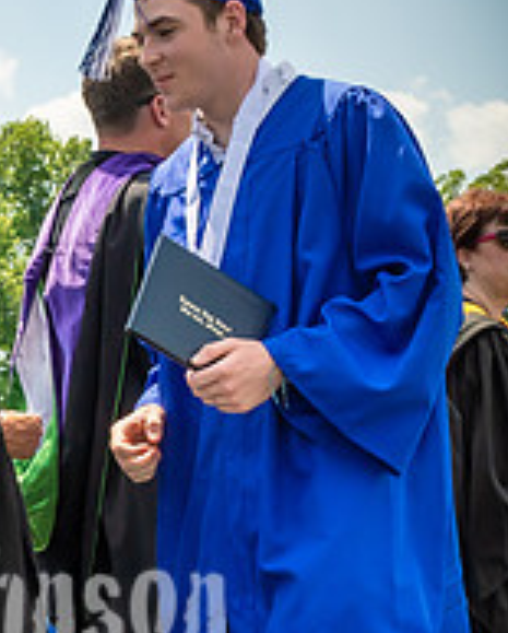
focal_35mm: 122
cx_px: 5
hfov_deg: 12.5
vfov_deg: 15.6
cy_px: 508
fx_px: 2287
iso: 200
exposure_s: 1/800
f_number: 7.1
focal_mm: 22
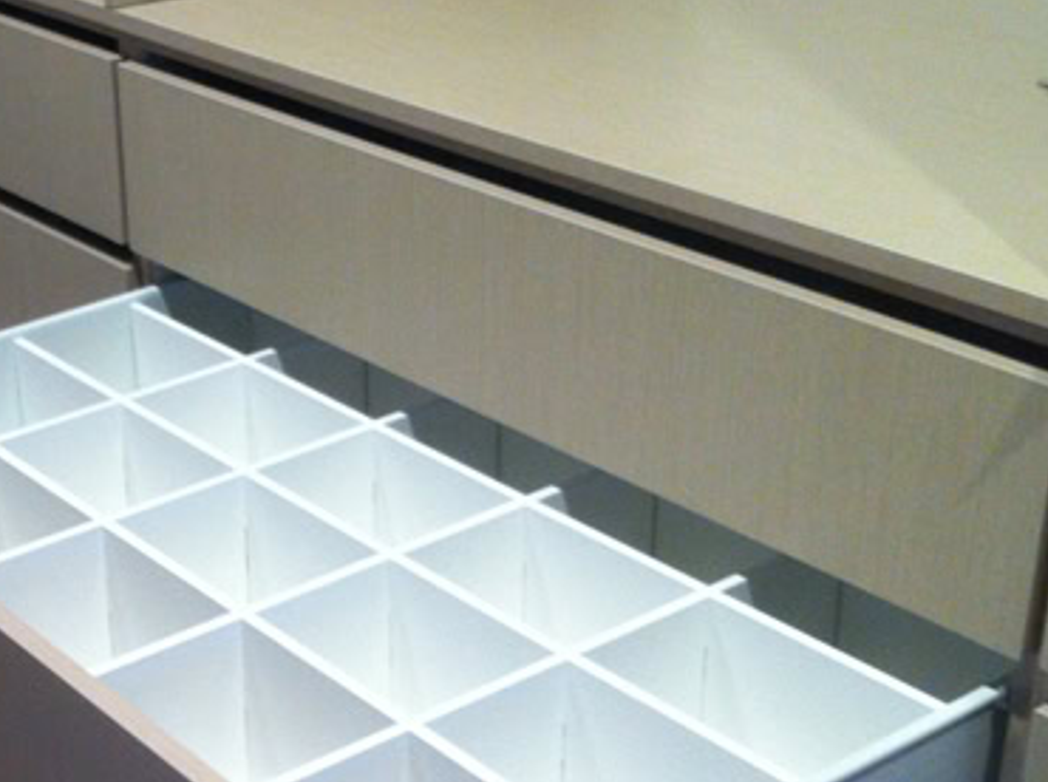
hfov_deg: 26.7
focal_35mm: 71
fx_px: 2145
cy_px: 533
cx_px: 139
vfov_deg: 20.6
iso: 160
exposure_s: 1/17
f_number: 2.8
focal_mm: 3.9
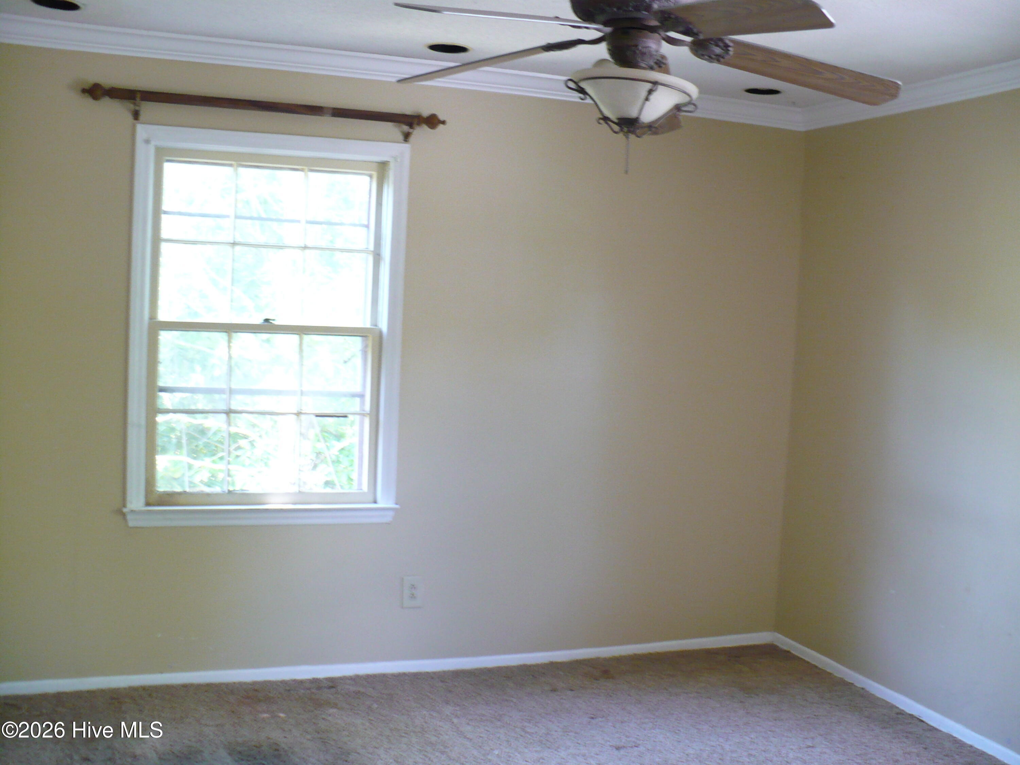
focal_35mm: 37
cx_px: 510
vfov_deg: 38.7
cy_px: 382
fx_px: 1090
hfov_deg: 50.1
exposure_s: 1/10
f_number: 2.8
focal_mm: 6.1
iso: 200
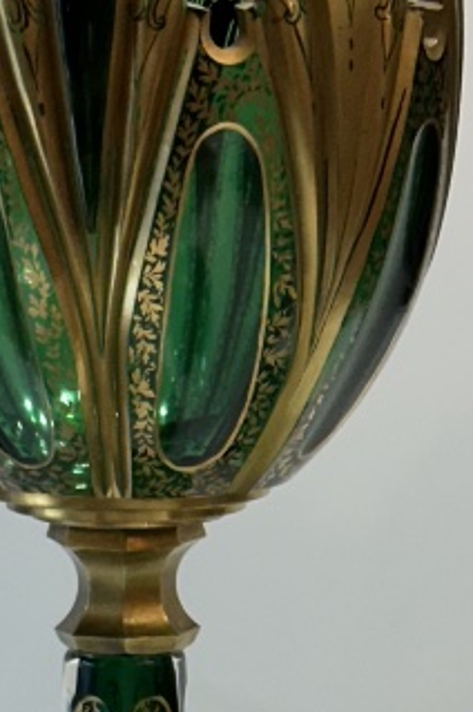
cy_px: 833
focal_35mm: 188
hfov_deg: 7.3
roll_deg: -1.1
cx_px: 480
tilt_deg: -11.5
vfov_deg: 10.8
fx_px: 3713
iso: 64
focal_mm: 6.86
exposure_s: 1/100
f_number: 1.78
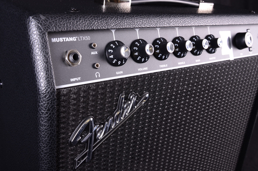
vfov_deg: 31.8
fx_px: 300
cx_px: 129
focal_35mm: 42
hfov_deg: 46.5
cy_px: 86
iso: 200
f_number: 10
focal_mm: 28
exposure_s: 1/200
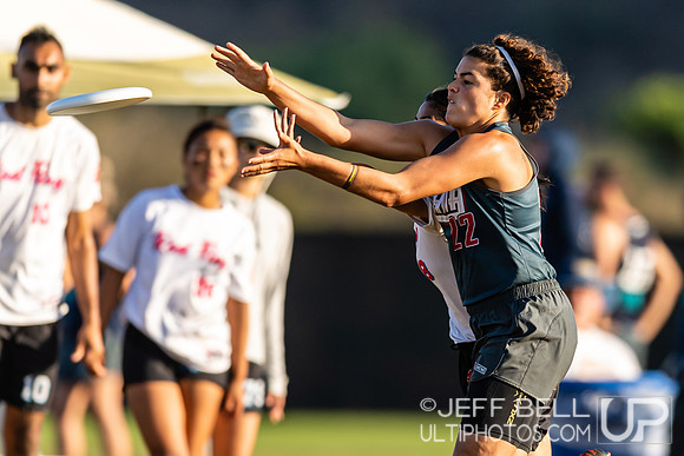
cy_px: 379
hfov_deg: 2.3
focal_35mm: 892
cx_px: 428
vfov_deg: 1.5
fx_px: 16944
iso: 200
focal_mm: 400
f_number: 2.8
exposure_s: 1/2000
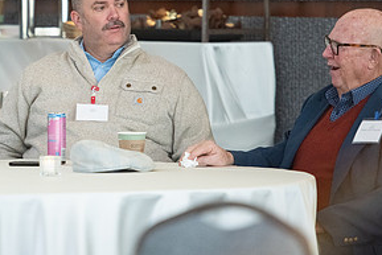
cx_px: 67
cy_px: 89
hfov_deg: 5.5
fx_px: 4002
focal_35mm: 377
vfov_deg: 3.7
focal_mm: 180
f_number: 2.8
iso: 1250
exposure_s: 1/200
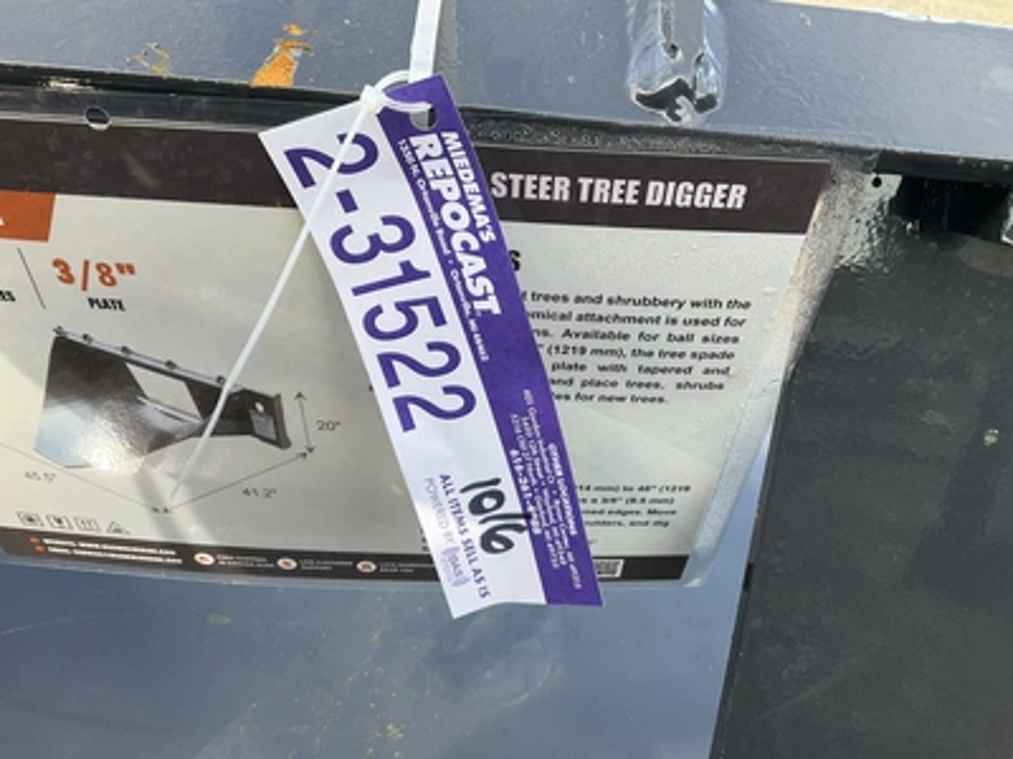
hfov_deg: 61.7
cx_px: 506
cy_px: 380
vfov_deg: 48.2
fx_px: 849
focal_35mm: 29
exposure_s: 1/264
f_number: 1.8
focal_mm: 3
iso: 25
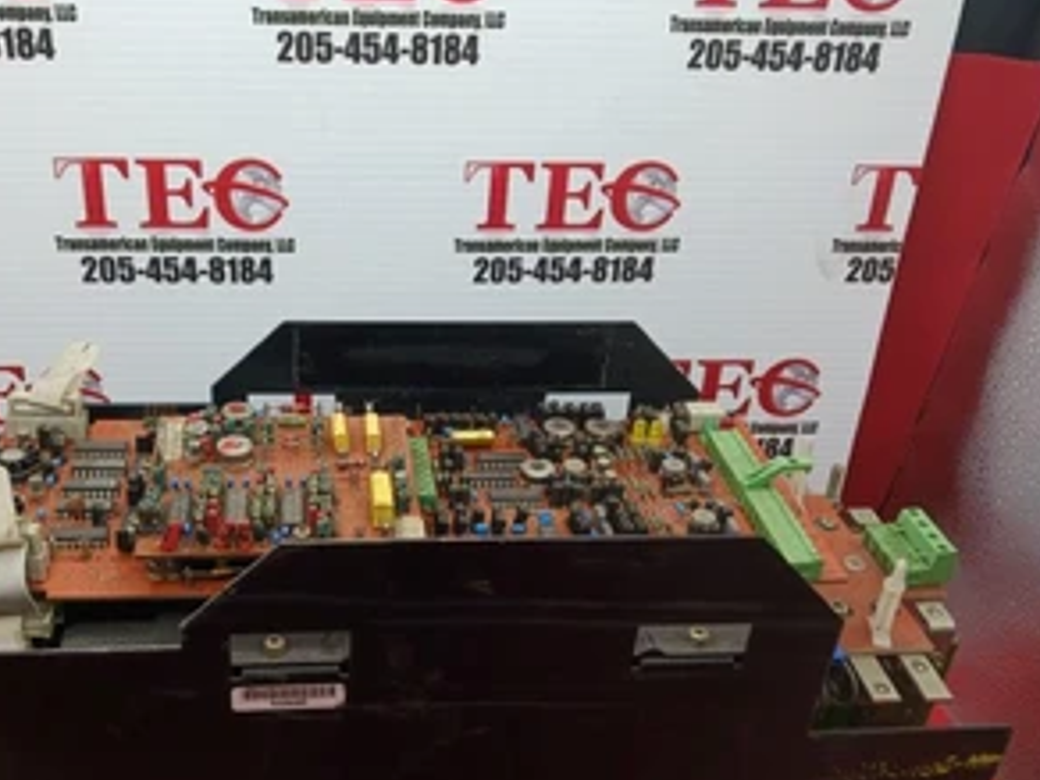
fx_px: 1112
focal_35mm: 37
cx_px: 378
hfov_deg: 49.6
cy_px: 431
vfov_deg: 38.6
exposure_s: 1/100
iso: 32
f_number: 1.8
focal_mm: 4
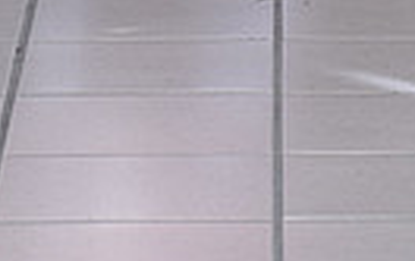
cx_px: 82
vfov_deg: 2.8
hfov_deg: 4.5
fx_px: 5302
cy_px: -431
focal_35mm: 468
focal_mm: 135
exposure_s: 1/160
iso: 1250
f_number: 5
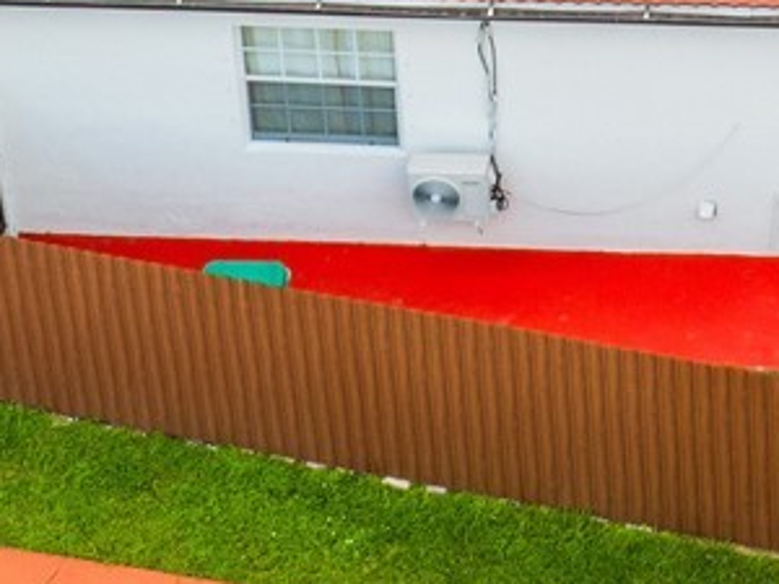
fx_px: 2881
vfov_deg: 10.5
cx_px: 913
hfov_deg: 14.9
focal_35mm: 128
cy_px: -628
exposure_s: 1/100
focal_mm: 12.29
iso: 100
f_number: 8
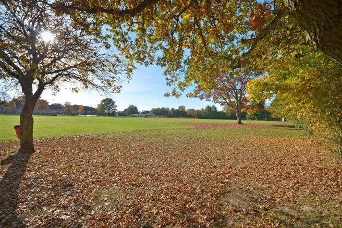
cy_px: 114
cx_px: 171
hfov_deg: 100.4
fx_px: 142
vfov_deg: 77.3
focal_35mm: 15
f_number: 7.1
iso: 500
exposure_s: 1/1000
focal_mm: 10
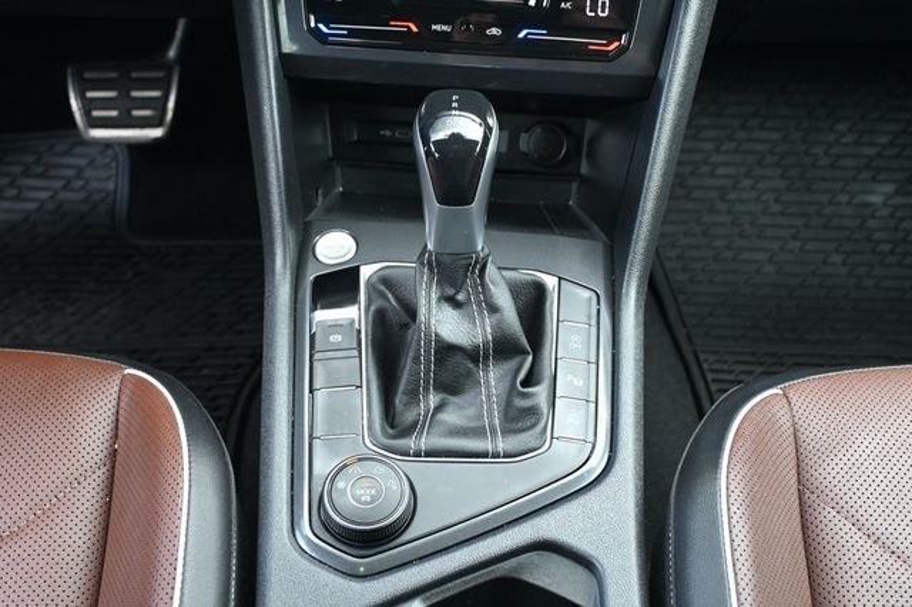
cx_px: 456
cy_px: 304
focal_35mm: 47
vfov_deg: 28.5
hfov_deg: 41.7
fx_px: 1196
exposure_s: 1/125
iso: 1600
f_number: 5
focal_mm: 31.5
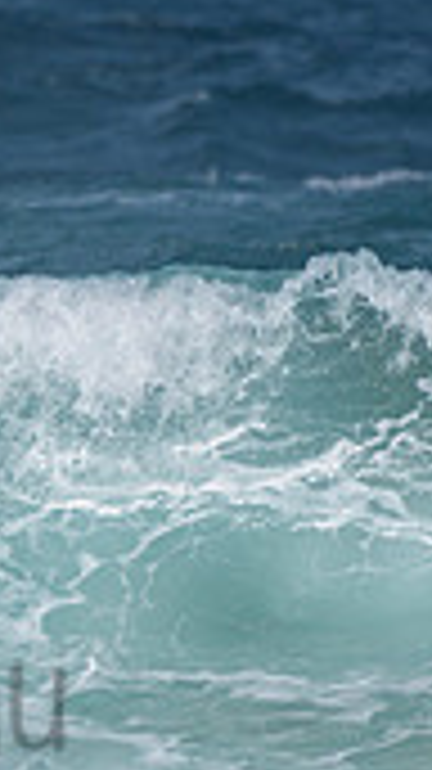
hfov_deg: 0.6
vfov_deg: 1.0
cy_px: 547
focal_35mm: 2183
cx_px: -542
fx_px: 44521
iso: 72
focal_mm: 500
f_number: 5.6
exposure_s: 1/2000
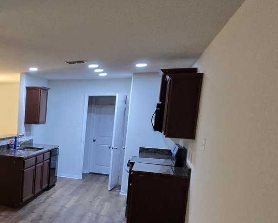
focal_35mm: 34
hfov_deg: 39.3
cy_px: 140
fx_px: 280
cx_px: -51
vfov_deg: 43.0
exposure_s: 1/60
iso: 400
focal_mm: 2.2
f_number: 2.2
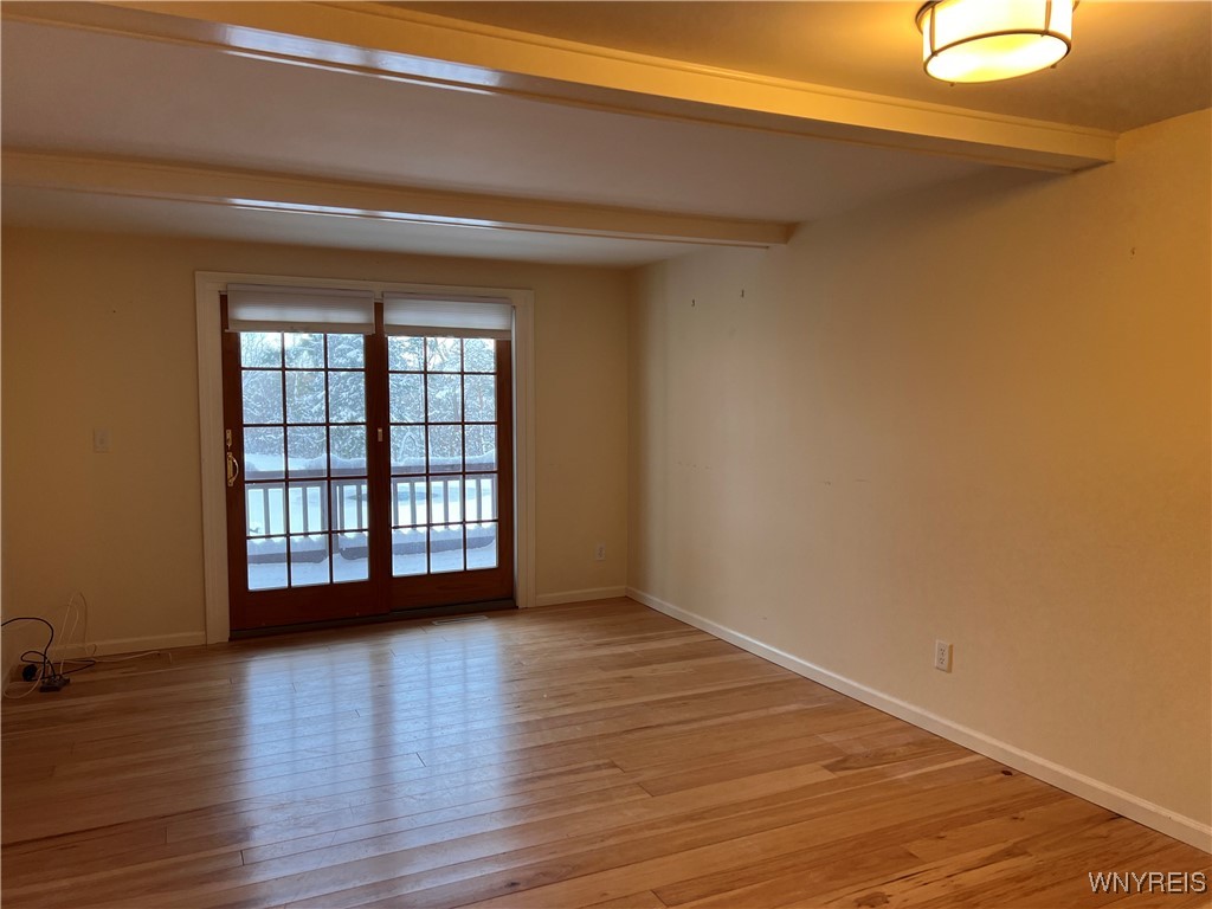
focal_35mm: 26
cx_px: 606
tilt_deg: -3.6
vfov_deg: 53.1
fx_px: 910
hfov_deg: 67.3
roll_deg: +0.3
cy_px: 454
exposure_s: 1/120
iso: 125
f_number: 1.5
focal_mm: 5.7
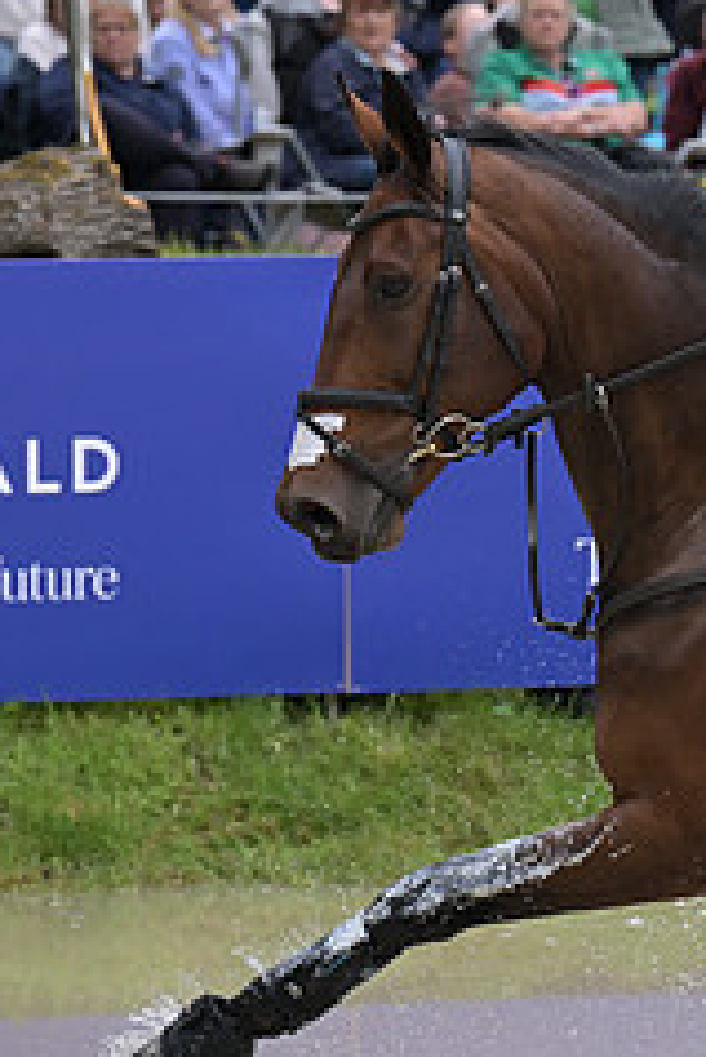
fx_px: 13599
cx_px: 1194
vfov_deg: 4.4
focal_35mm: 463
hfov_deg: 3.0
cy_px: 437
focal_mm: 190
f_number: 5.6
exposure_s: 1/1250
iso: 1100
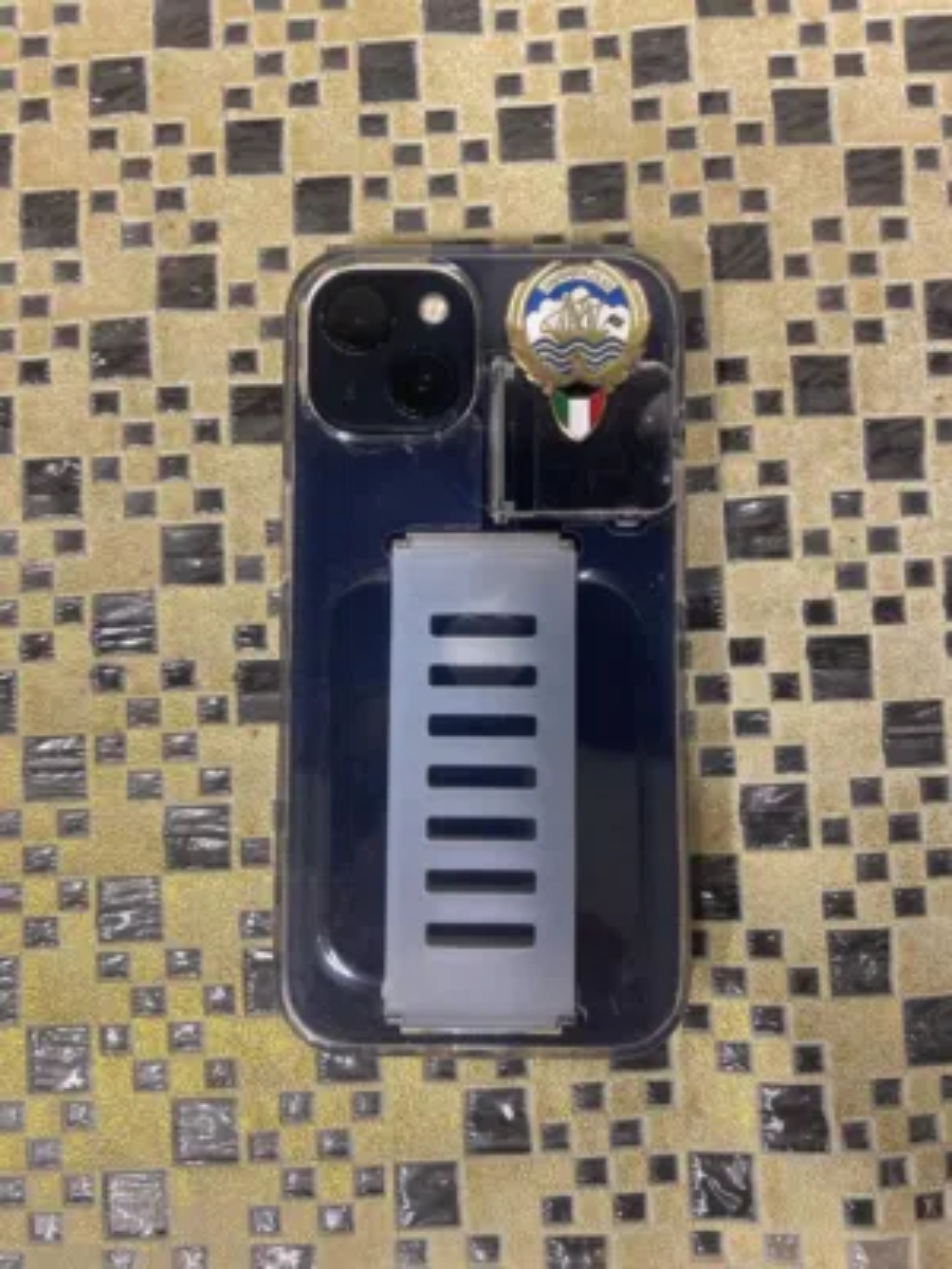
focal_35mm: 26
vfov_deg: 67.3
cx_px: 476
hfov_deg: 53.1
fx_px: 953
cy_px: 634
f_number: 1.8
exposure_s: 1/60
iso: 250
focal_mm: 4.25
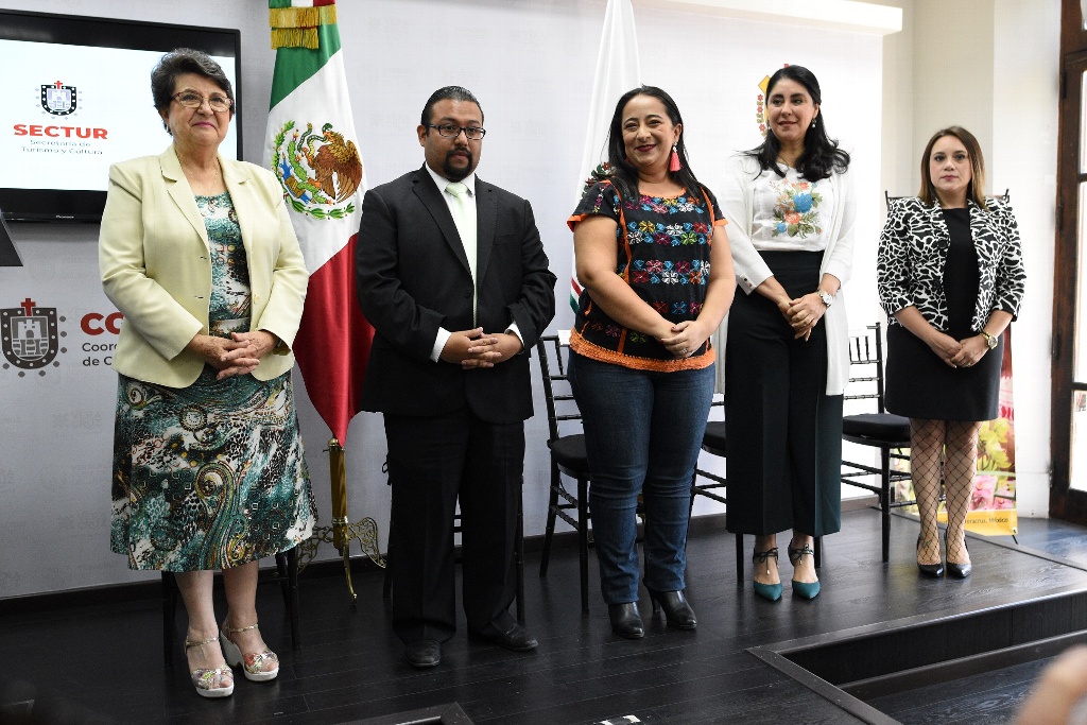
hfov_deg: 61.9
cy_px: 362
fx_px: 906
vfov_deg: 43.6
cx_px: 544
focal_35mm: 30
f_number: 2.8
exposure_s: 1/250
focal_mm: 20
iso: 1600
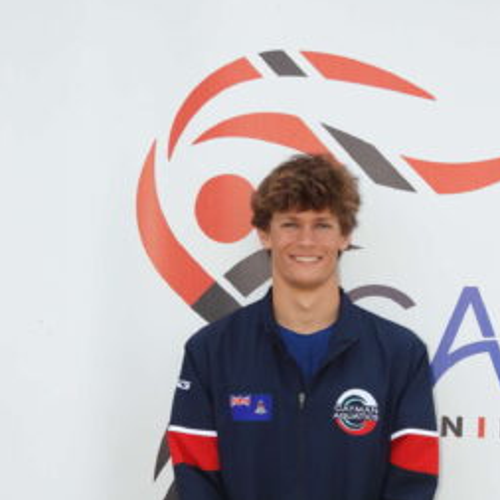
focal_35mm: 69
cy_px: 356
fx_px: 1128
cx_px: 292
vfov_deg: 24.8
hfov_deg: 25.0
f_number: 3.2
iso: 100
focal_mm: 8.4
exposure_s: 1/400
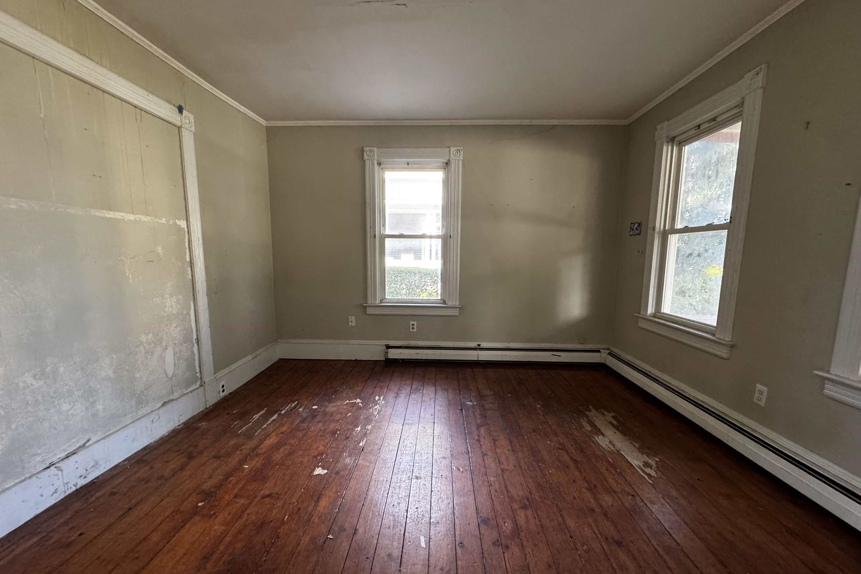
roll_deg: -0.4
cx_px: 429
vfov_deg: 77.2
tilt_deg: -8.6
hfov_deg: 100.4
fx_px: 359
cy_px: 305
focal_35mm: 15
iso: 320
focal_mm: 2.22
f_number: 2.2
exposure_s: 1/98
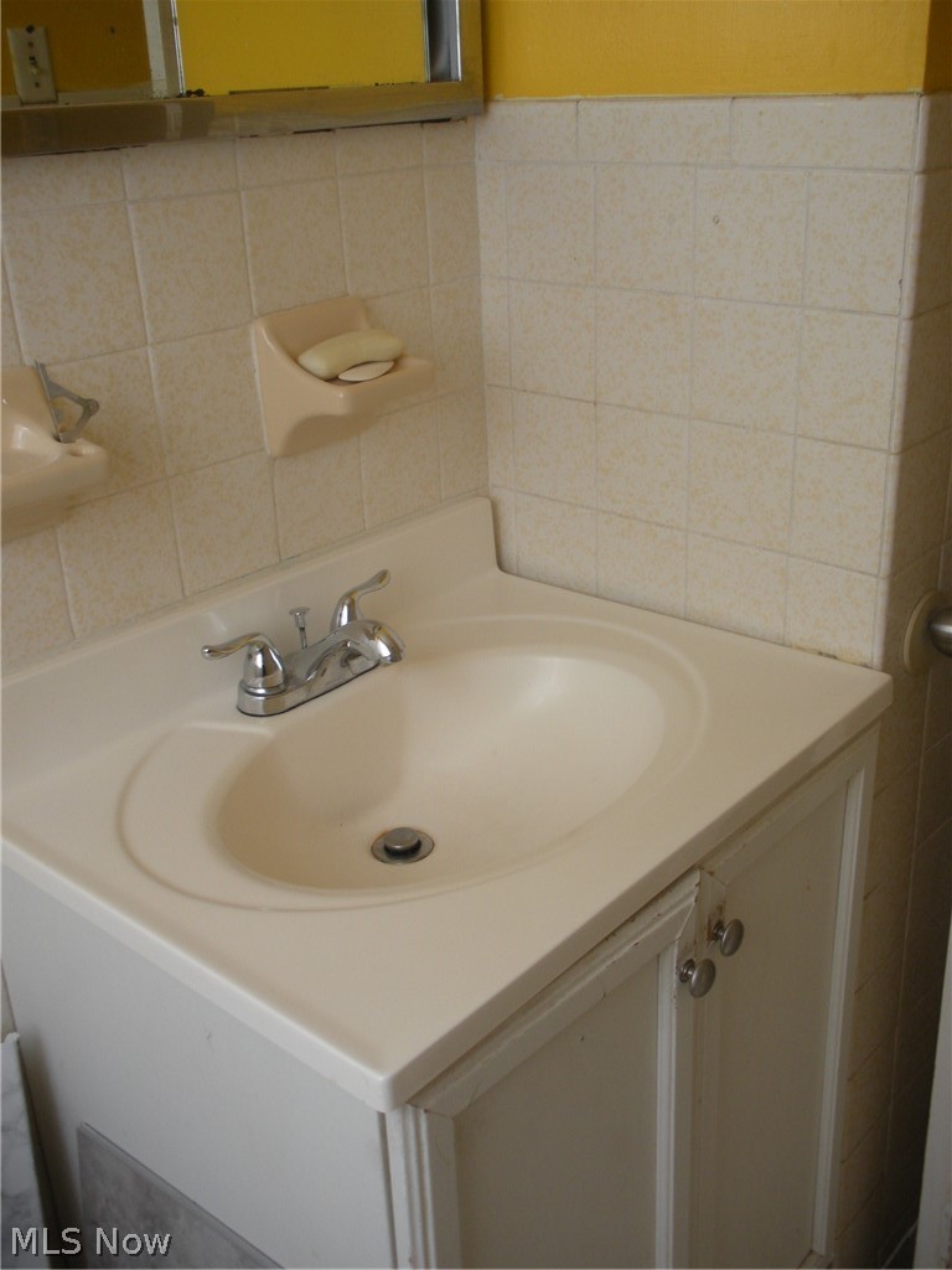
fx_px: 1283
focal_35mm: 35
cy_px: 635
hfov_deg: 40.7
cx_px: 476
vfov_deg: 52.6
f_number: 3.5
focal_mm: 6.3
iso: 125
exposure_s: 1/61.8
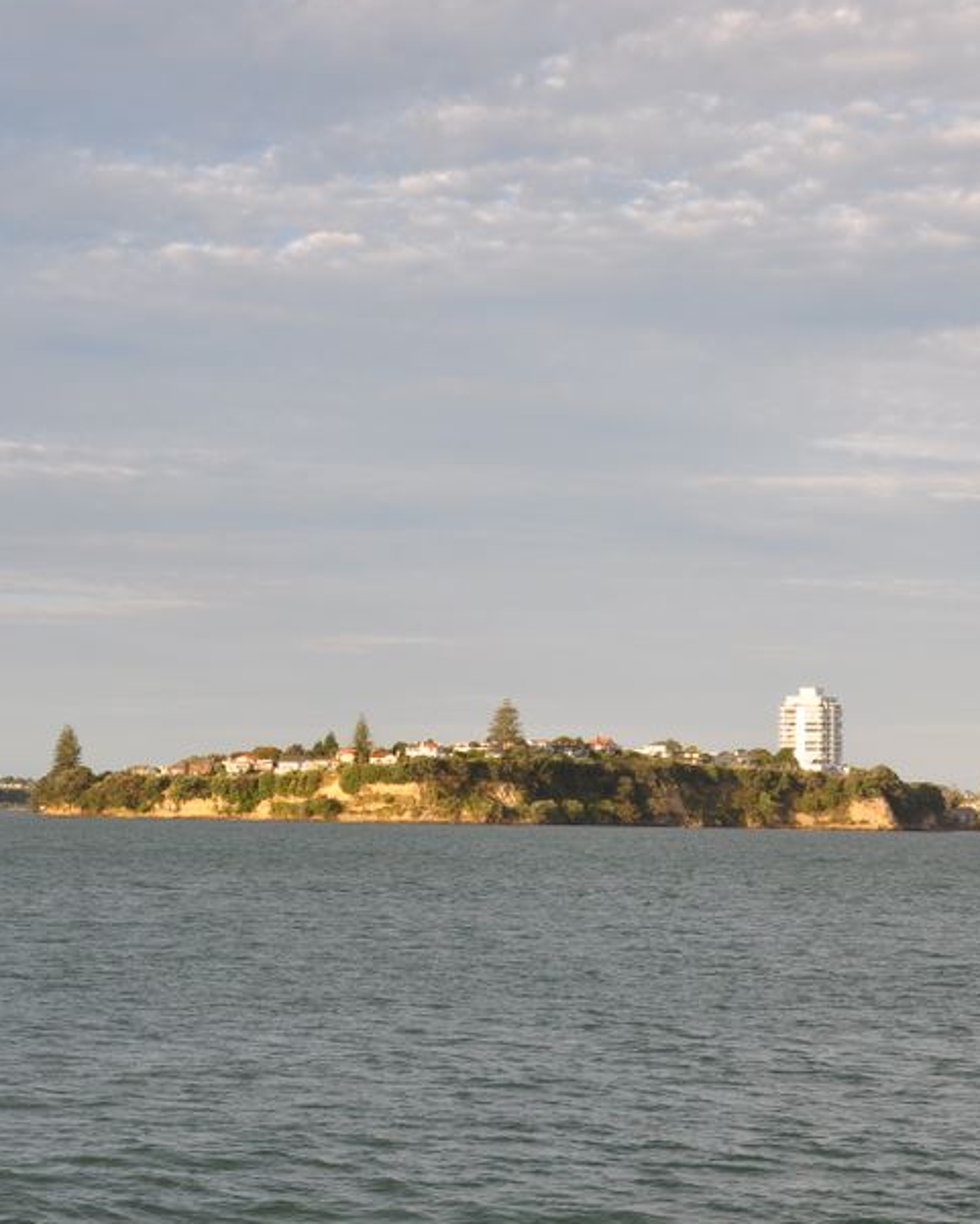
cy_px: 538
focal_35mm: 91
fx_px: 3298
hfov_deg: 16.9
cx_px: 471
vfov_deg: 21.0
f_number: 10
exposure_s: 1/200
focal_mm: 38
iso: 200
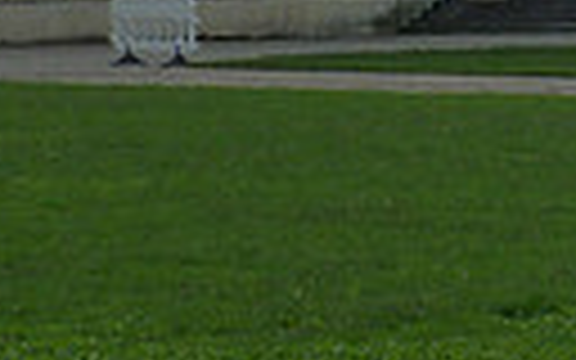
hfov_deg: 9.0
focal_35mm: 230
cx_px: 657
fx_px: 3611
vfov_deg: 5.5
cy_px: -479
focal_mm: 7.9
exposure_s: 1/500
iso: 125
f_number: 5.6
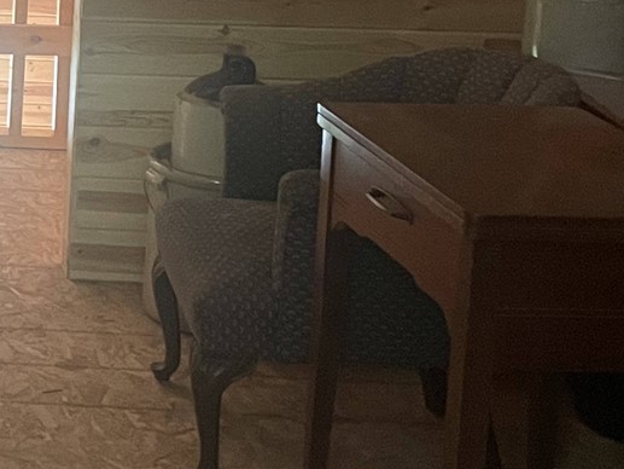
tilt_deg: -8.4
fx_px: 1857
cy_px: -89
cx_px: -261
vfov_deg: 14.0
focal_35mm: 103
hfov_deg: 17.5
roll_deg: -1.2
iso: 640
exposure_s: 1/35
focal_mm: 4.2
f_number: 1.6
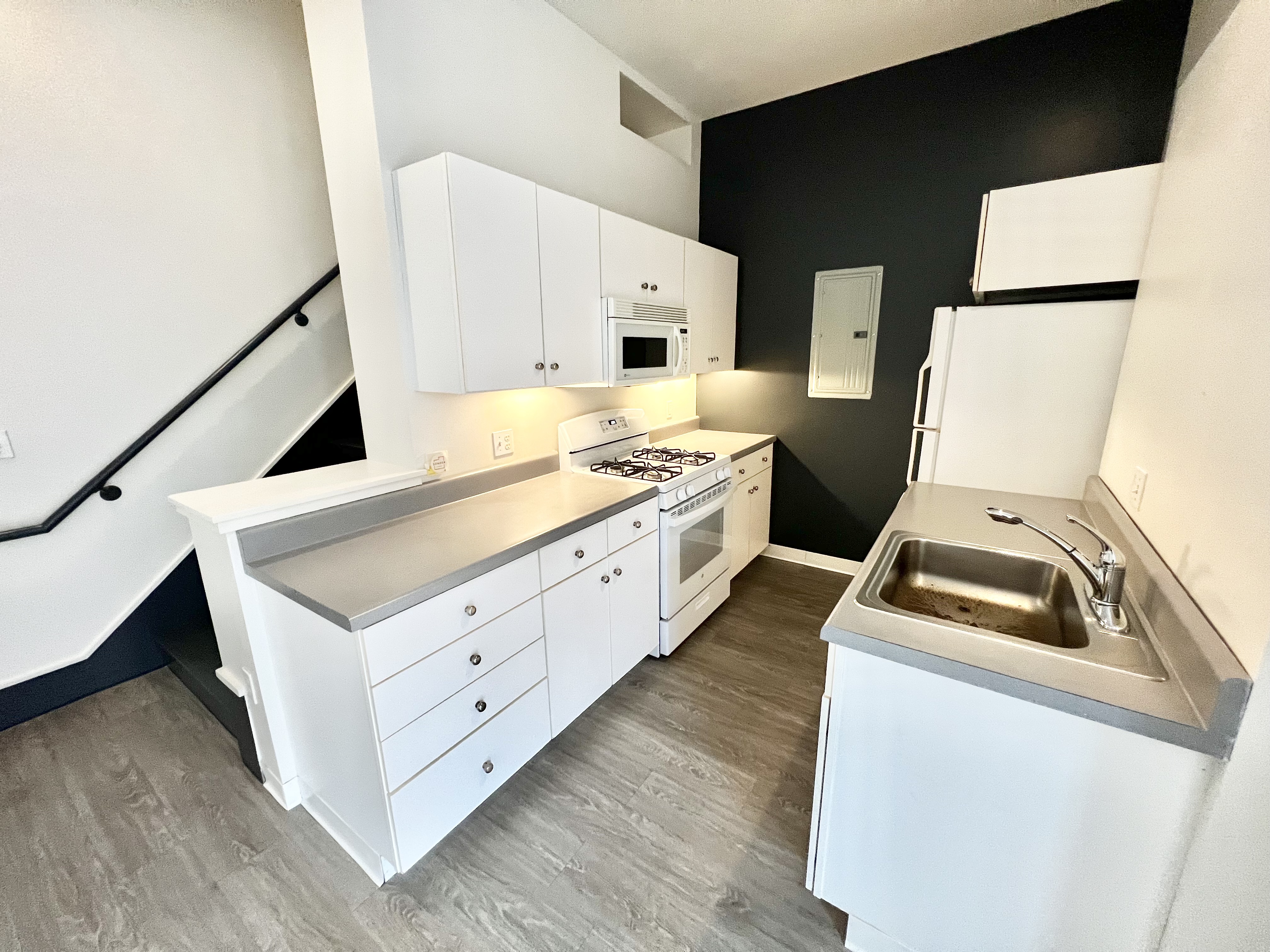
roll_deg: +1.1
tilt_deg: -14.1
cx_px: 635
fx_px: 477
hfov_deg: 106.2
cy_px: 476
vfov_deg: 89.9
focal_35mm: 13
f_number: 1.8
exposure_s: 1/60
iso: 250
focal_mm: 1.57
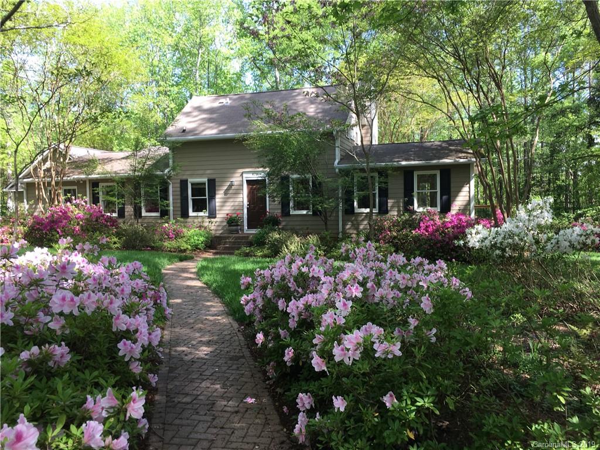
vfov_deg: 48.2
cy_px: 225
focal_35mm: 29
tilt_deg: -3.2
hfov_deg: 61.7
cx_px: 300
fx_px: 503
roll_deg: +1.3
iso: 25
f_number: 2.2
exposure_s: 1/189
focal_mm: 4.15
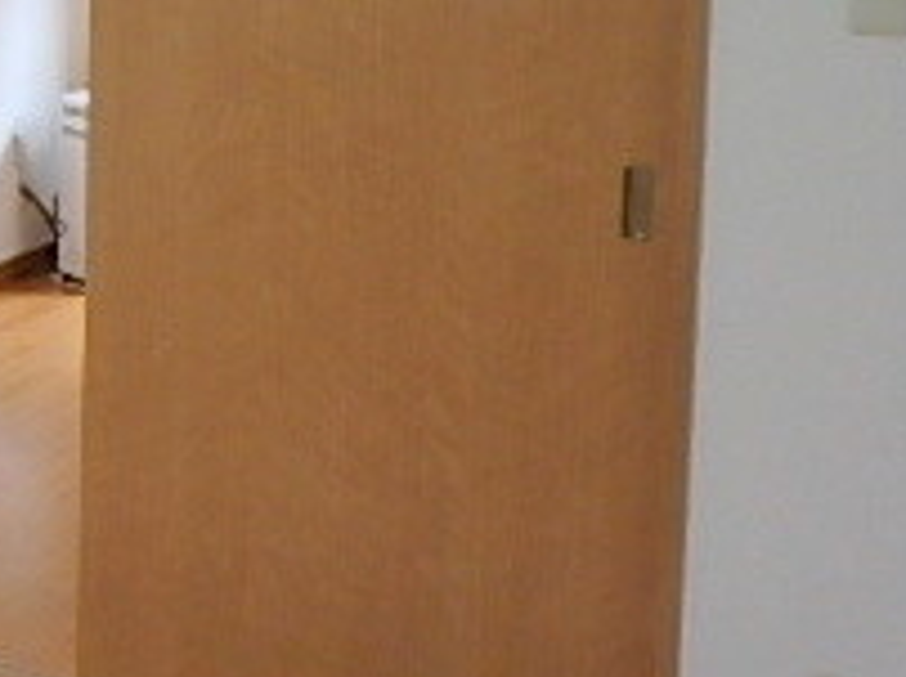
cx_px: -359
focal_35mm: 73
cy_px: -40
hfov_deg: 22.9
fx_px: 1908
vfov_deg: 19.4
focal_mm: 4
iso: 200
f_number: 3.8
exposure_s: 1/60
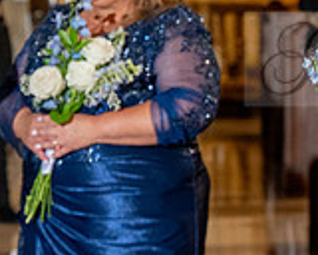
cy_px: 59
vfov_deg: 6.1
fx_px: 2391
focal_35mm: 254
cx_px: 417
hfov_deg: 7.5
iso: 2000
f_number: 4.5
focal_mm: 70
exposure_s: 1/200
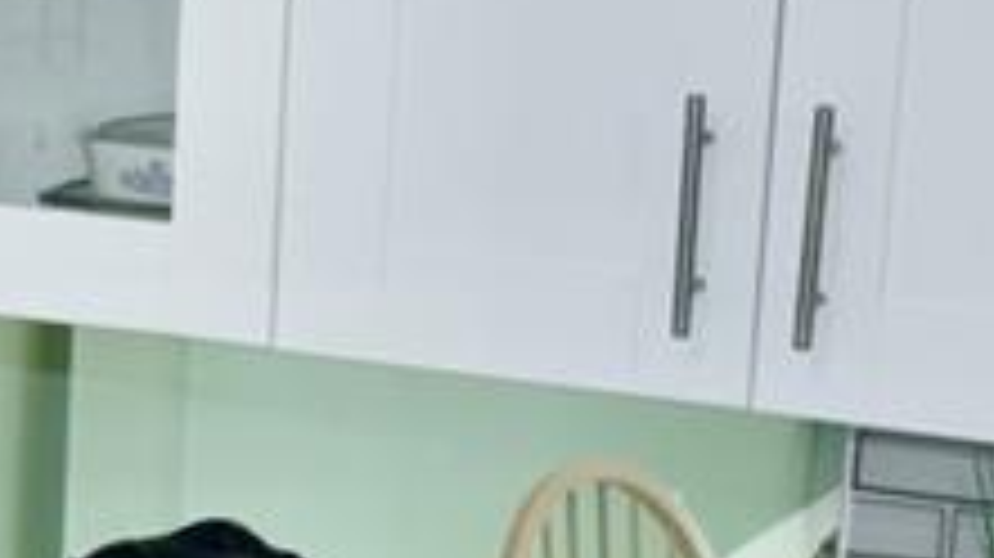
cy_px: 531
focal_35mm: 131
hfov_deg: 16.3
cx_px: 171
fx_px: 3451
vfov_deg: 9.2
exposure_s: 1/60
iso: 320
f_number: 3.5
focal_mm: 18
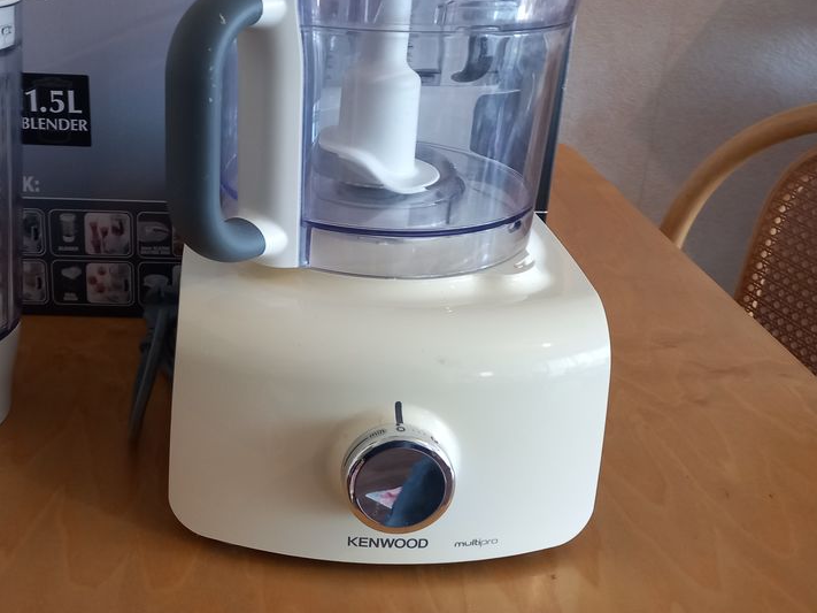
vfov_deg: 37.3
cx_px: 261
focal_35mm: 38
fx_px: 897
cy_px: 207
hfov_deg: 48.0
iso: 250
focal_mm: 4
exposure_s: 1/33.3
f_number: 1.8
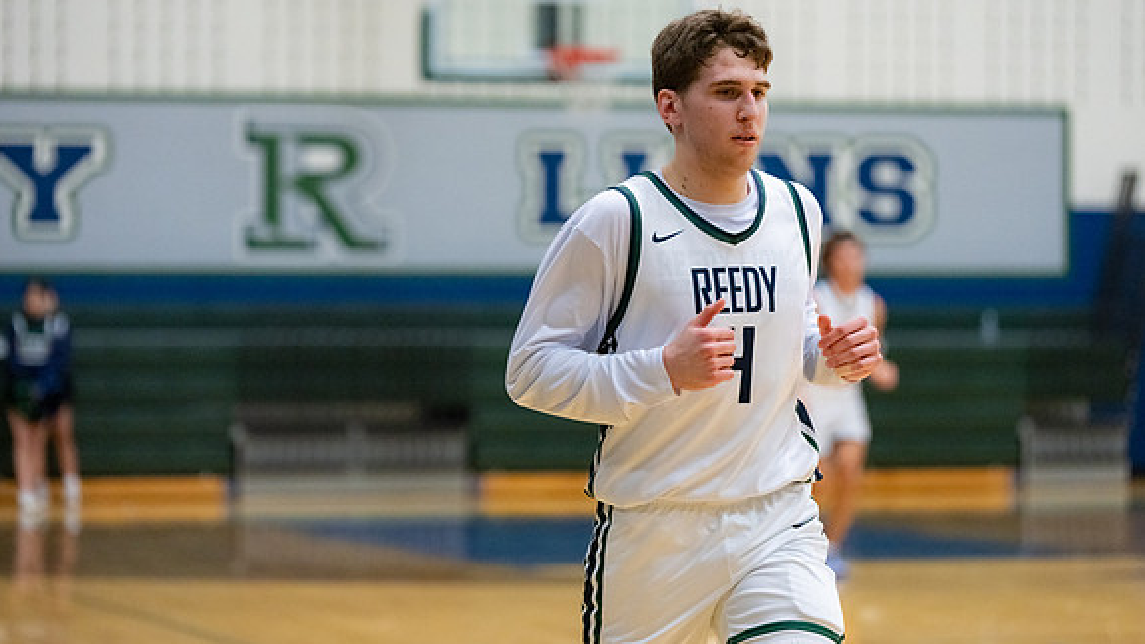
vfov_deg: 8.9
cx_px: 572
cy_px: 269
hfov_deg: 15.8
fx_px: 4129
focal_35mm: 136
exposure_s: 1/1000
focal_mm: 129
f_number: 2.8
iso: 6400
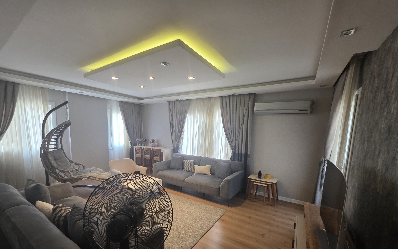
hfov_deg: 105.3
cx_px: 196
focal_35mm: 14
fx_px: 152
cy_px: 151
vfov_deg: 77.7
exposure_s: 1/60
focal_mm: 2.2
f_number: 1.9
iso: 160
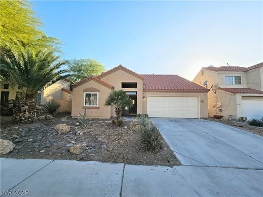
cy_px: 98
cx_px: 132
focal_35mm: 13
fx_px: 99
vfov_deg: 89.9
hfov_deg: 106.2
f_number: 2.2
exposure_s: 1/1654
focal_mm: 2.2
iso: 50
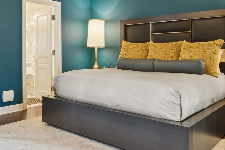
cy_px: 62
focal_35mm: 36
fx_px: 225
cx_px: 75
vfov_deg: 36.8
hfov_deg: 52.1
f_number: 8
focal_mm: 16
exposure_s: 1/2.5
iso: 320
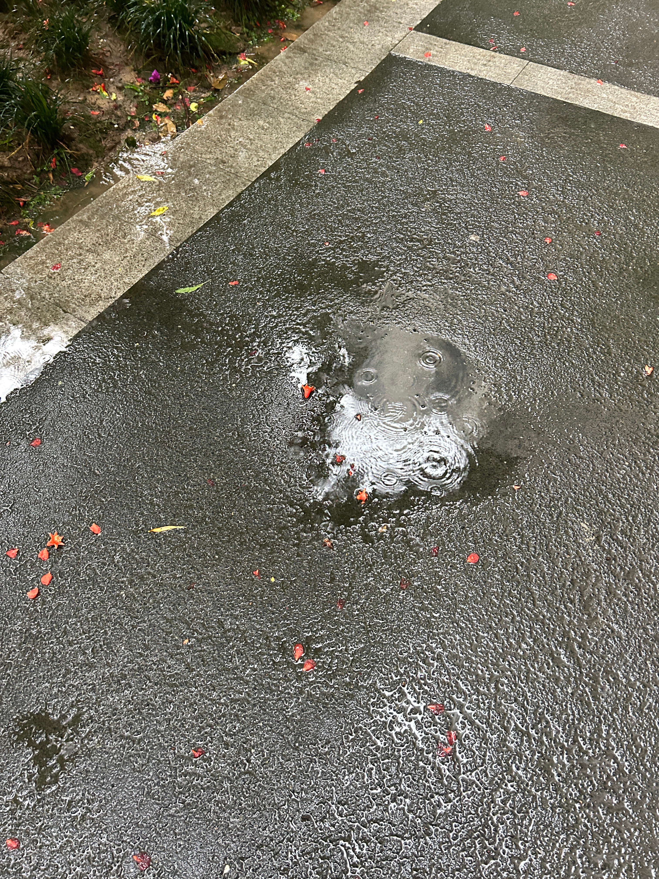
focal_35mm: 26
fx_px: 660
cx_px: 330
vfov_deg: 67.3
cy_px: 440
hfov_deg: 53.1
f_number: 1.5
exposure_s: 1/47
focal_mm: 5.7
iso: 500
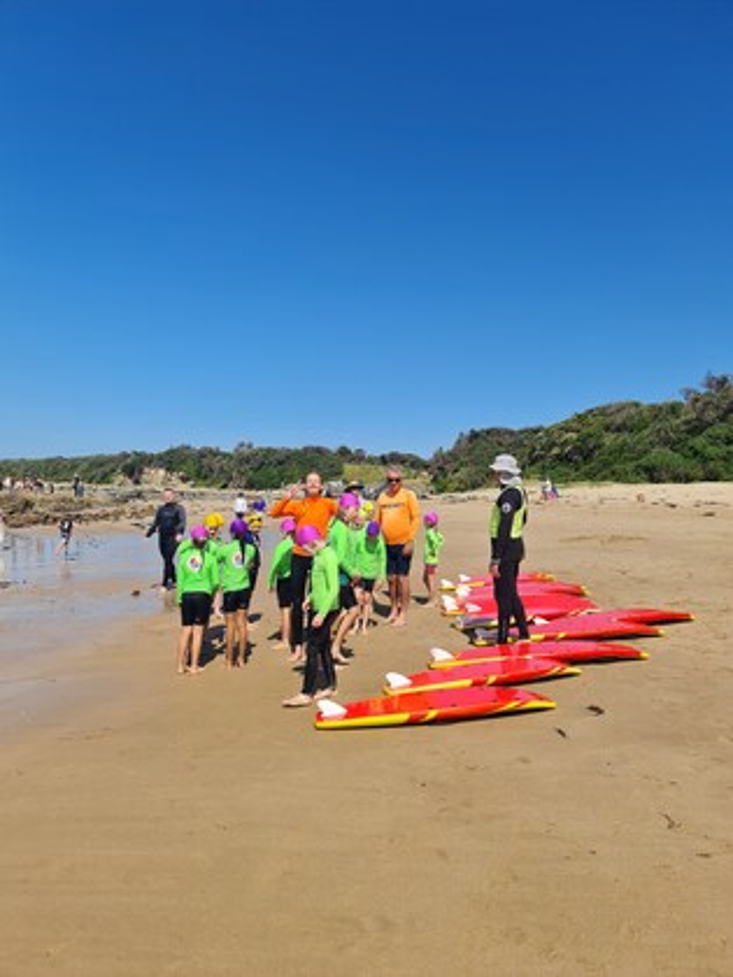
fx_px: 706
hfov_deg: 54.9
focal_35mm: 25
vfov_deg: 69.4
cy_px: 488
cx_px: 366
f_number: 1.8
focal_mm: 7
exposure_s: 1/1360
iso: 50
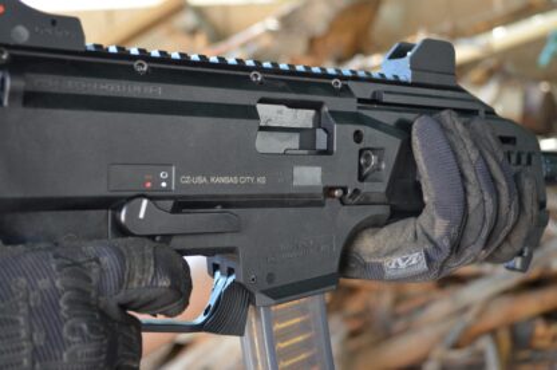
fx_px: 811
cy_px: 185
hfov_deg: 37.9
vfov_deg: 25.7
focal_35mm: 52
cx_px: 278
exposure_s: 1/60
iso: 900
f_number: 5
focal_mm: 35
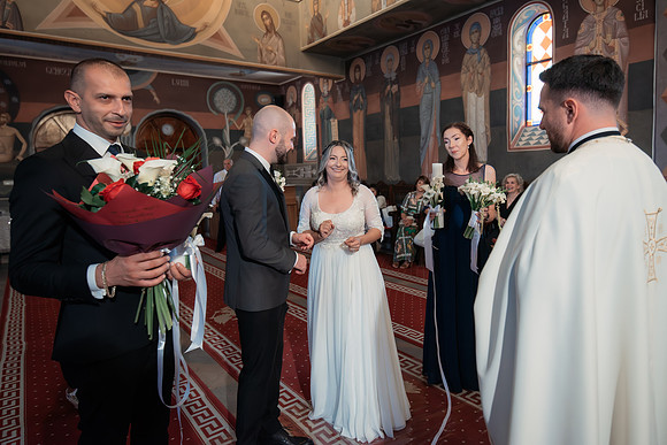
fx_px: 418
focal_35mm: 23
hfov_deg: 77.1
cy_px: 206
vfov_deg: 56.1
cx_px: 358
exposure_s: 1/200
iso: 3200
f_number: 2.8
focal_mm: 21
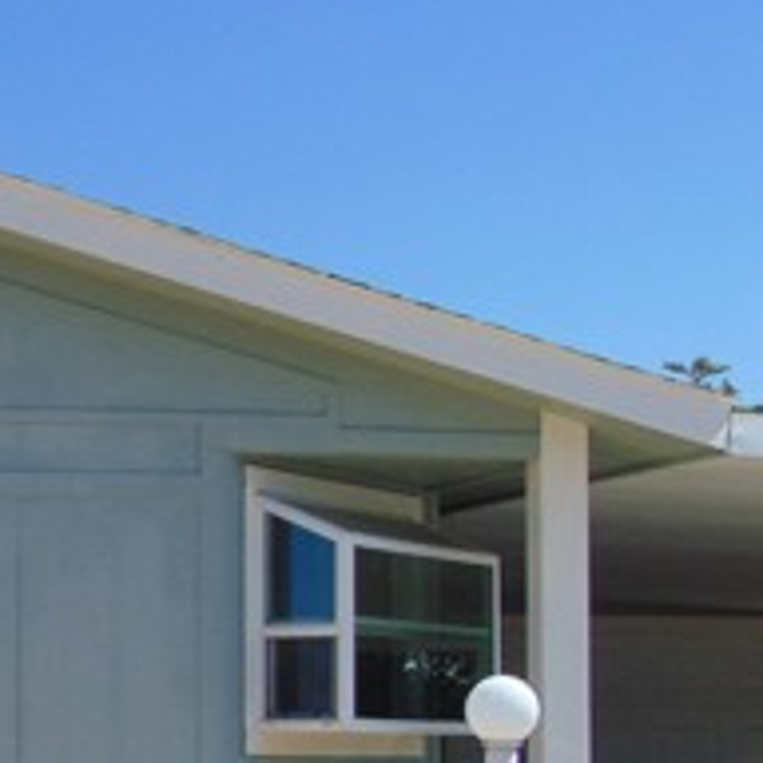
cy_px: 676
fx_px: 2569
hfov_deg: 15.3
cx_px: -461
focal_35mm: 103
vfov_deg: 16.7
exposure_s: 1/250
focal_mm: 6.3
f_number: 8.3
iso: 80
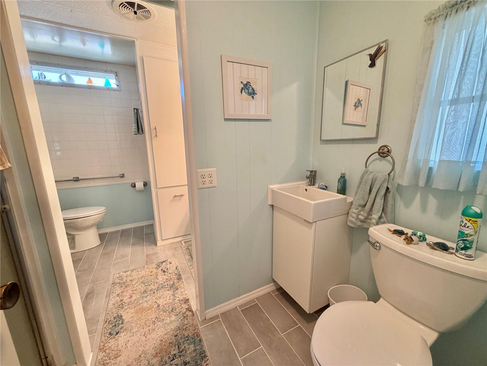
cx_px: 244
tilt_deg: -11.7
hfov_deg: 102.1
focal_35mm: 14
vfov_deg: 85.7
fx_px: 197
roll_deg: +1.1
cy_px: 183
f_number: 2.2
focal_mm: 2.22
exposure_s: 1/60
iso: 200
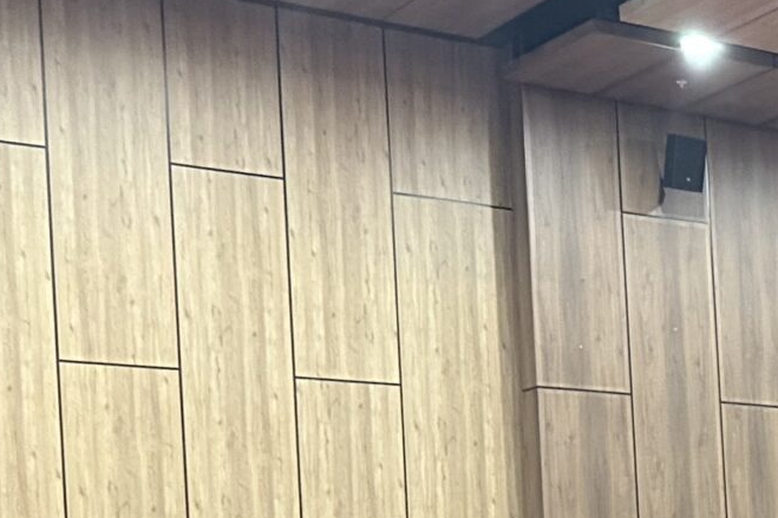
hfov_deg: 17.3
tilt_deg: -0.8
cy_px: 743
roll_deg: +2.2
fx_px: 2096
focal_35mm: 97
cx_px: 1385
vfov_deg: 13.4
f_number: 1.78
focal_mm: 6.86
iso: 500
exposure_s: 1/50
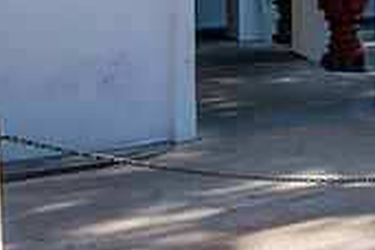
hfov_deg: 18.5
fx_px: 990
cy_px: -106
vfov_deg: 13.7
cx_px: 592
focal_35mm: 95
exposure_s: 1/500
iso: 200
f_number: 8
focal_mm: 28
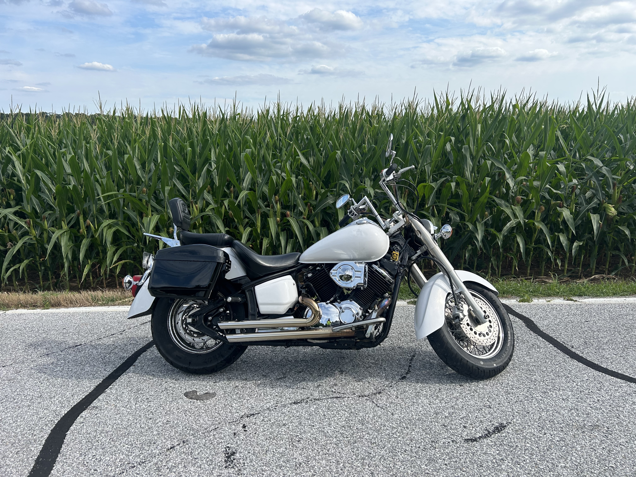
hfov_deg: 67.3
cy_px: 238
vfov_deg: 53.1
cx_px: 318
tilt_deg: -12.9
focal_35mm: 26
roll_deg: -0.6
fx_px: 478
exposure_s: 1/2841
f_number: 1.5
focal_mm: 5.7
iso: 50
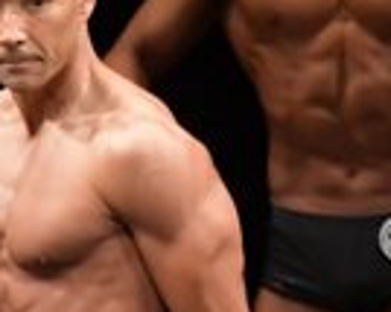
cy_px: 510
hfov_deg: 1.2
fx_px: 17947
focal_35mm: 1552
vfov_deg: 1.0
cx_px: 378
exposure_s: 1/400
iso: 3200
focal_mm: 190
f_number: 5.6
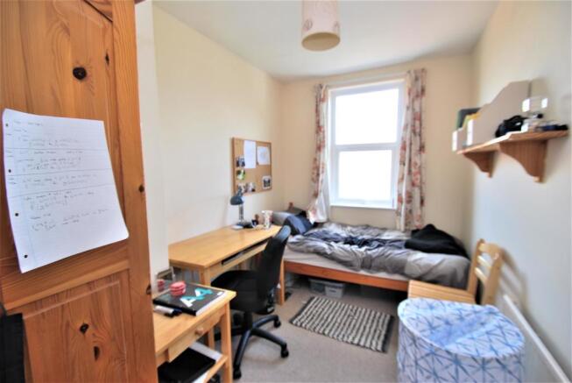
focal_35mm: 15
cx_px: 286
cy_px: 192
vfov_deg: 77.5
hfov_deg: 100.3
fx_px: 239
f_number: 4
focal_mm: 10
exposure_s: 1/60
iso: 200
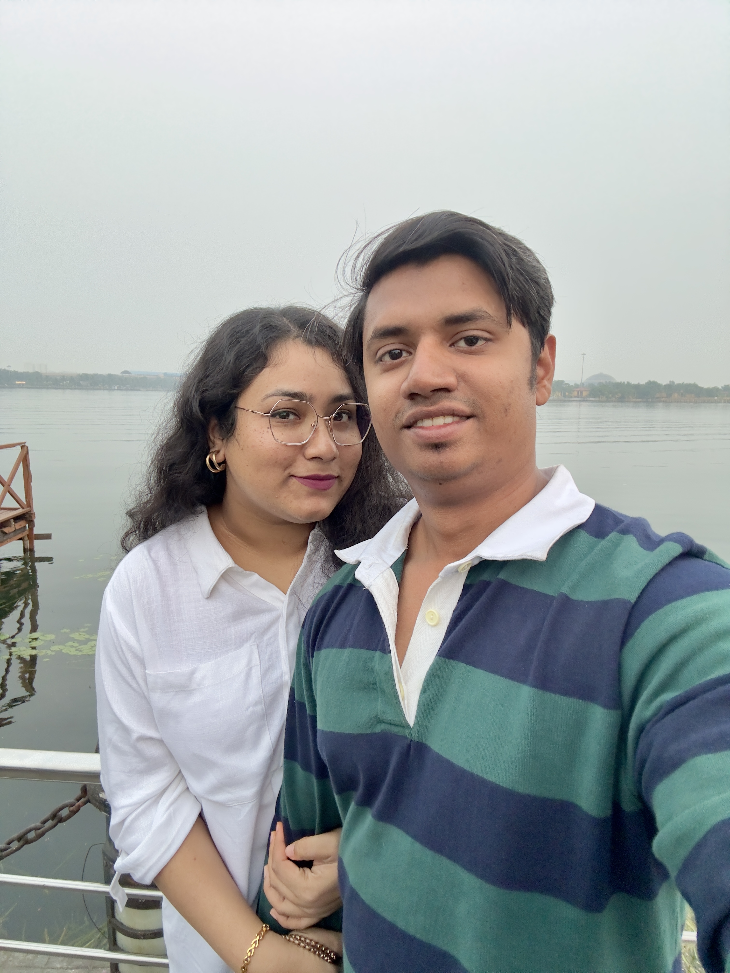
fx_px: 647
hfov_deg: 58.9
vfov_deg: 73.9
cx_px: 365
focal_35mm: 23
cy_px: 486
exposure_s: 1/60
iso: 125
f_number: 1.9
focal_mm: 2.69
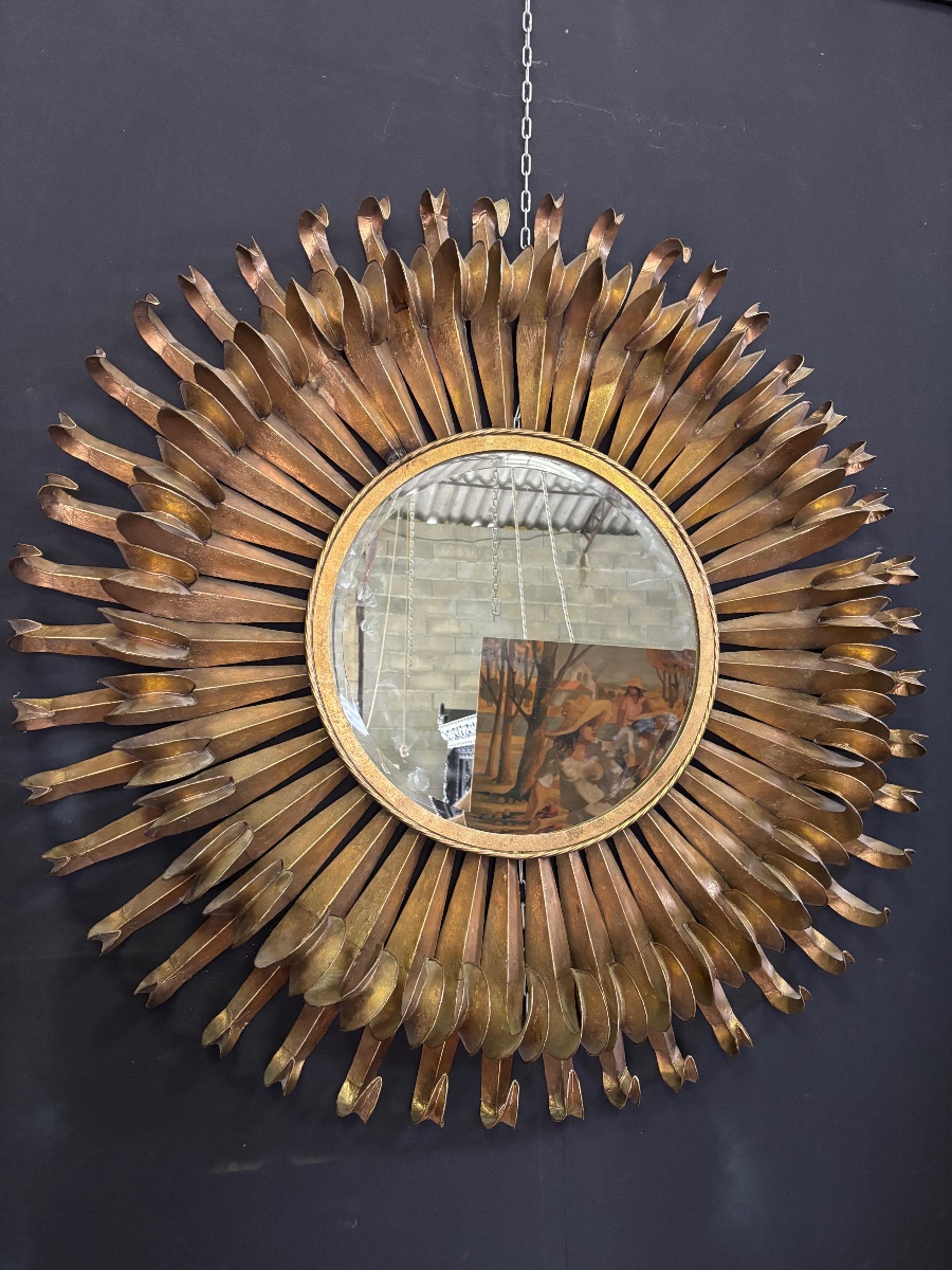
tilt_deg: +5.3
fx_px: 953
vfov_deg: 67.3
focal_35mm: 26
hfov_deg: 53.1
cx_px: 476
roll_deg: -1.4
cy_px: 635
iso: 500
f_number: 1.6
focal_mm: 5.96
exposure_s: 1/33
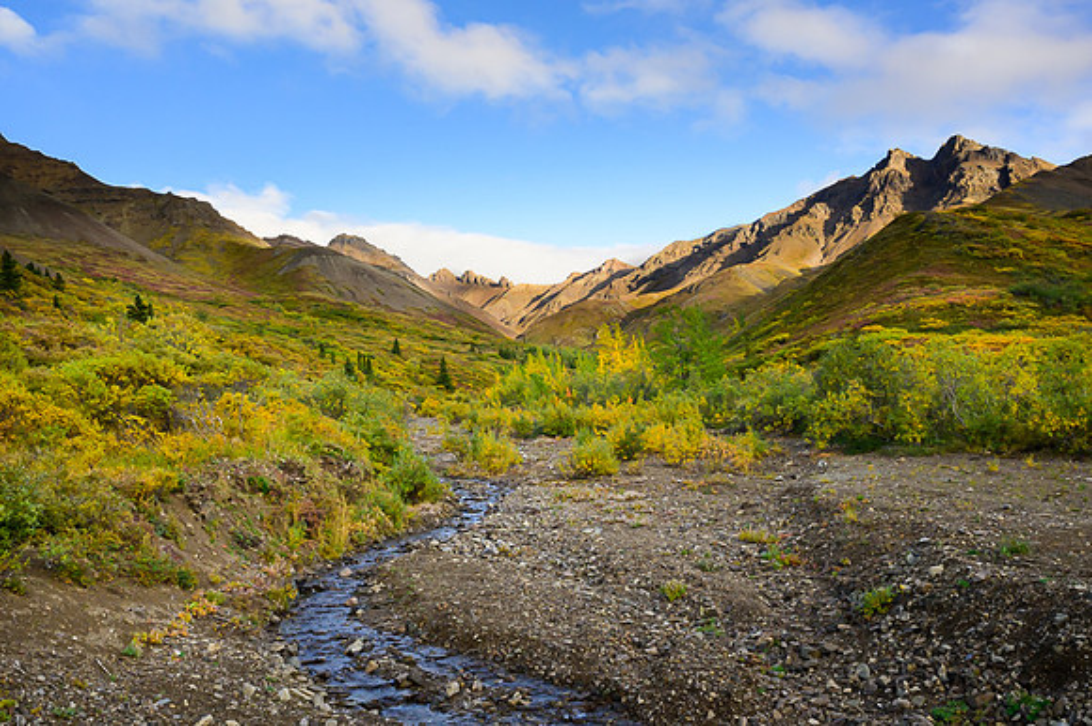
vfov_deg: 42.9
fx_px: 925
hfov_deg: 61.1
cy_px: 363
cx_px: 546
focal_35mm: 30
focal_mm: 30.5
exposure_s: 1/80
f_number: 22
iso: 800
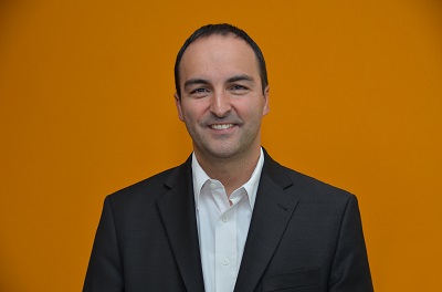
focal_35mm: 82
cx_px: 221
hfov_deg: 24.7
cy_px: 146
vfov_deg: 16.4
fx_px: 1010
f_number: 4.8
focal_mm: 55
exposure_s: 1/60
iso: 200
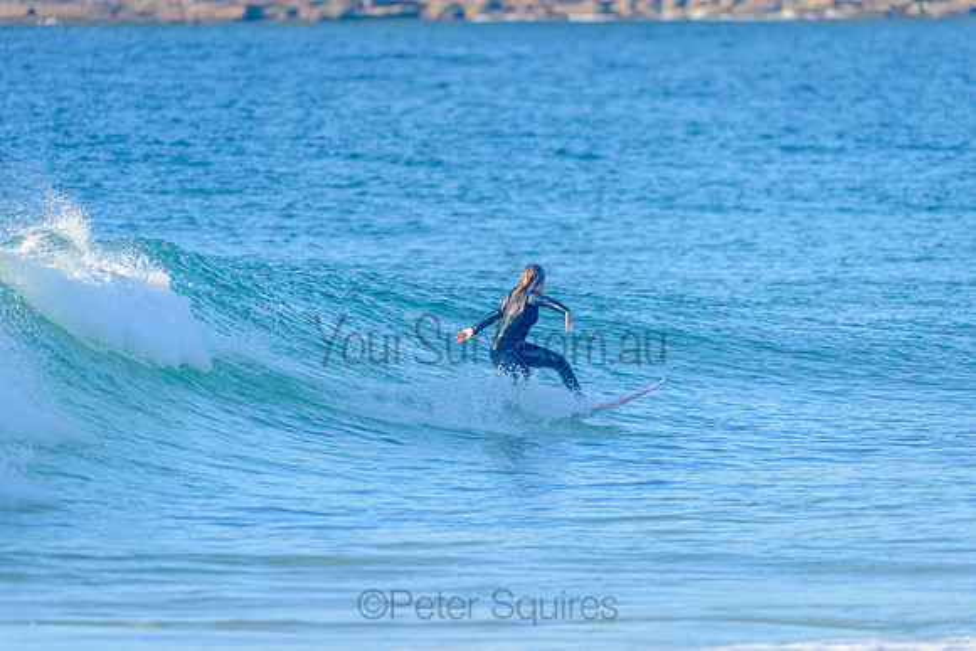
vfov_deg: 2.7
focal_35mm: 500
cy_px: 326
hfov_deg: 4.1
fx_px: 13566
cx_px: 488
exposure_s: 1/2000
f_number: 5.6
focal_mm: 500
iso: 560
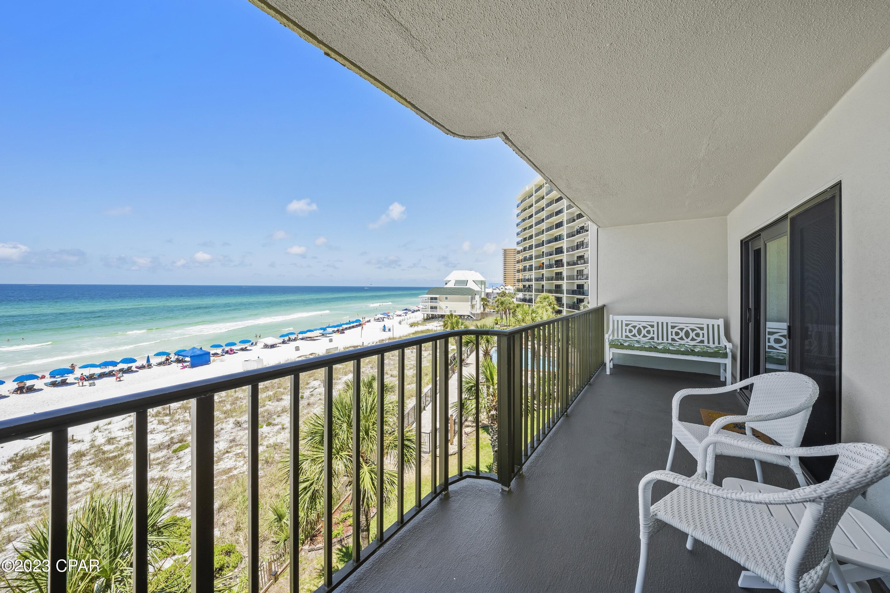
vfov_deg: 90.0
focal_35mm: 12
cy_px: 296
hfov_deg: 112.6
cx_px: 445
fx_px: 297
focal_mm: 12
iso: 400
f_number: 9
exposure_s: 1/160
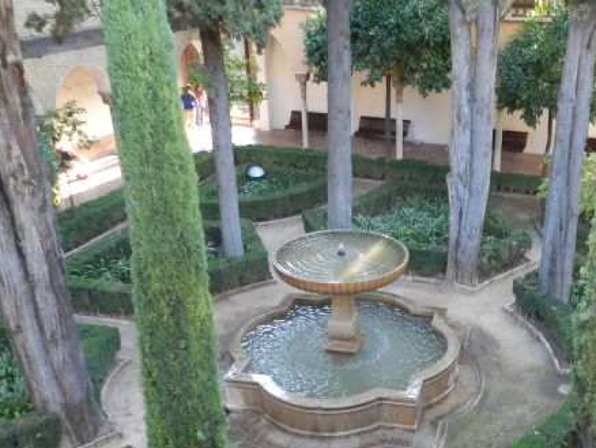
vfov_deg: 34.3
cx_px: 426
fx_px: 724
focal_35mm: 42
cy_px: 267
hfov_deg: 43.7
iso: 450
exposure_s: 1/50
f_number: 3.4
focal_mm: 4
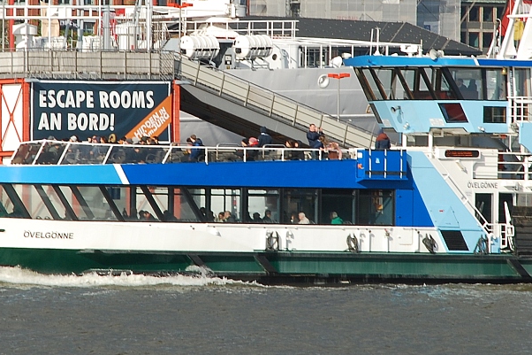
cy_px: 139
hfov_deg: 6.0
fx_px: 5094
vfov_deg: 4.0
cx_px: 285
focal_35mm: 345
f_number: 10
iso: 125
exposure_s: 1/250
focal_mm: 135
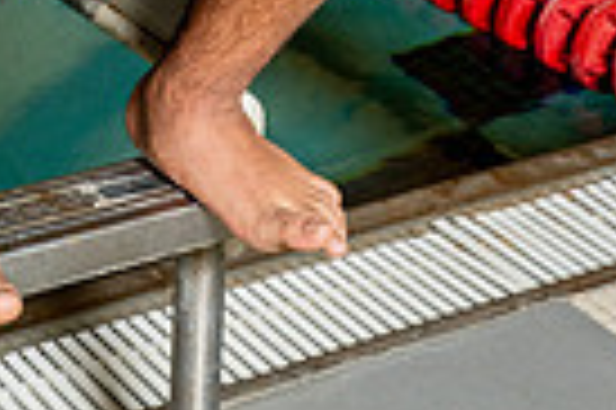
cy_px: -496
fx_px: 2410
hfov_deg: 14.5
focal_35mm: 141
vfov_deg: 9.0
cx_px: 90
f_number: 7.1
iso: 1600
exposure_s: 1/250
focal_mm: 43
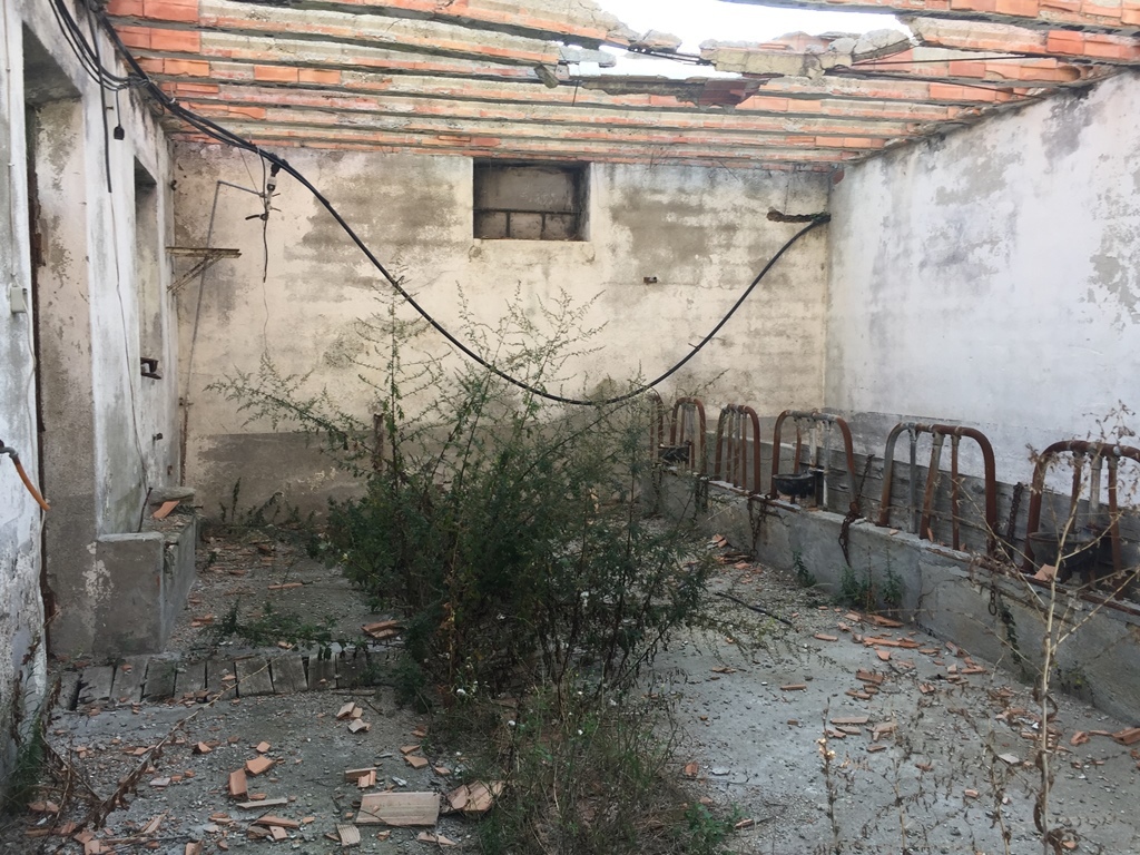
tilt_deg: -5.2
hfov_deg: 61.7
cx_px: 570
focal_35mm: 29
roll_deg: -0.7
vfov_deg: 48.2
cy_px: 428
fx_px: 955
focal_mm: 4.15
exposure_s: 1/173
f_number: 2.2
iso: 32
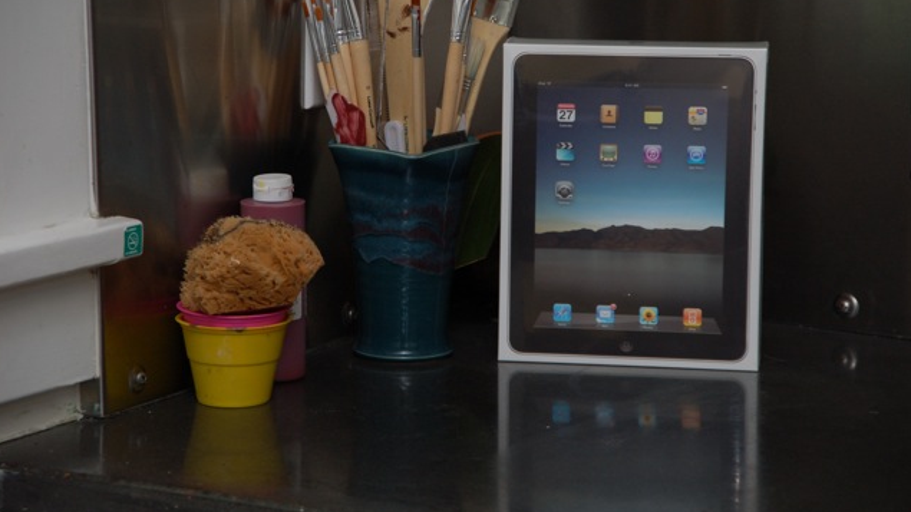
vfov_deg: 7.0
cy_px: 217
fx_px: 4203
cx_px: 455
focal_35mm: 174
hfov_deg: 12.4
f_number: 5.6
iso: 400
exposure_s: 1/60
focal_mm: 110
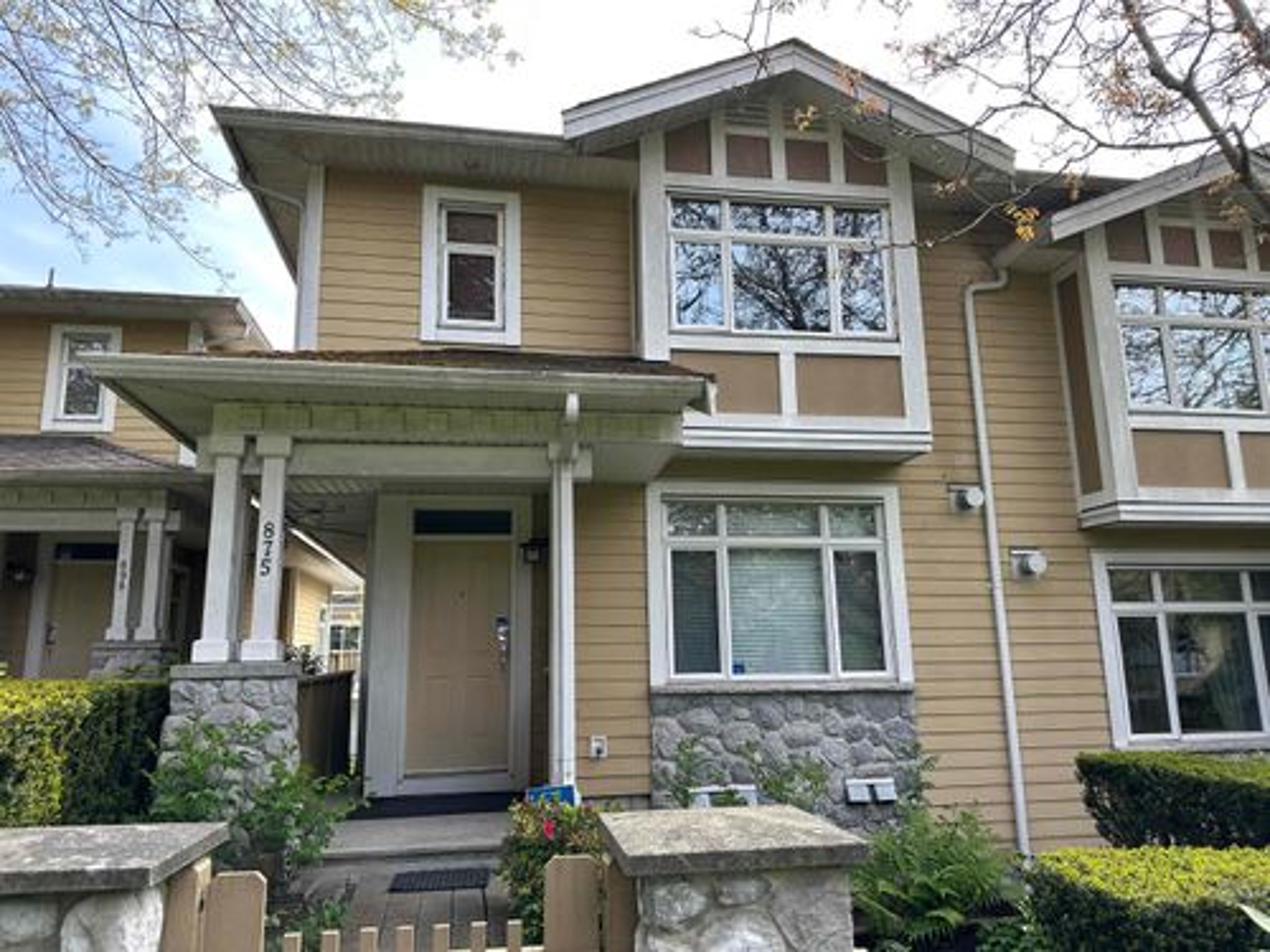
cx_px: 635
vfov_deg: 56.8
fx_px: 881
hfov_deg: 71.6
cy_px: 476
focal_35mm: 24
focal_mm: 6.86
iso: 80
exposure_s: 1/604
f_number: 1.78
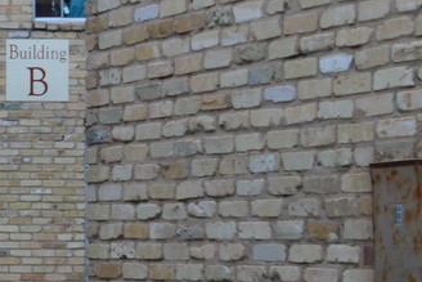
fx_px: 1999
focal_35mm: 170
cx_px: -468
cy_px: 240
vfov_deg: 8.0
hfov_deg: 10.8
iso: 800
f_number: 8
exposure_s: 1/60
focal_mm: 23
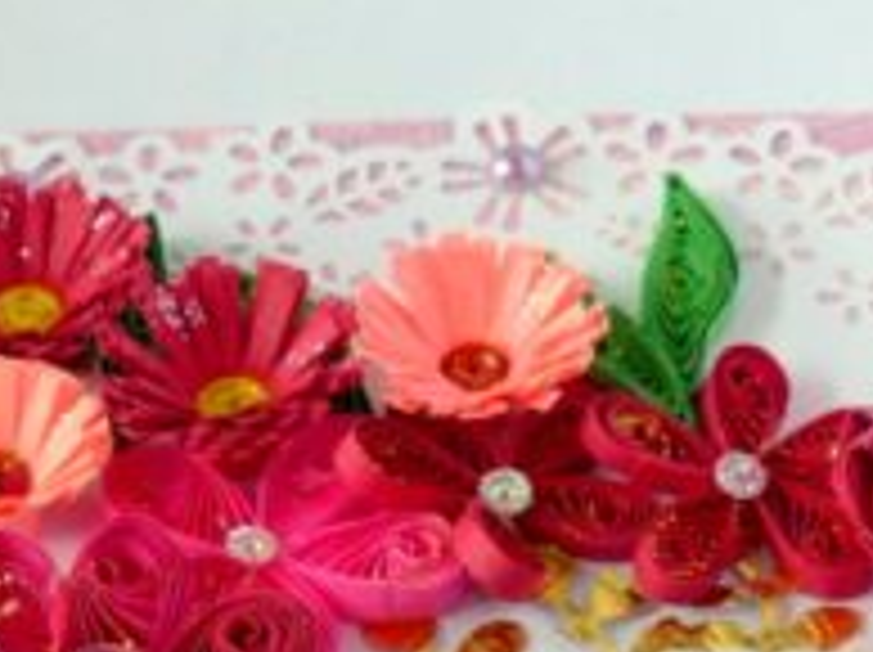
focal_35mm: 155
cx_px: 454
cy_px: 994
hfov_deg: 12.8
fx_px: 3904
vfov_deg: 9.3
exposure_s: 1/200
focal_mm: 9.1
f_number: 2.8
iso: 100
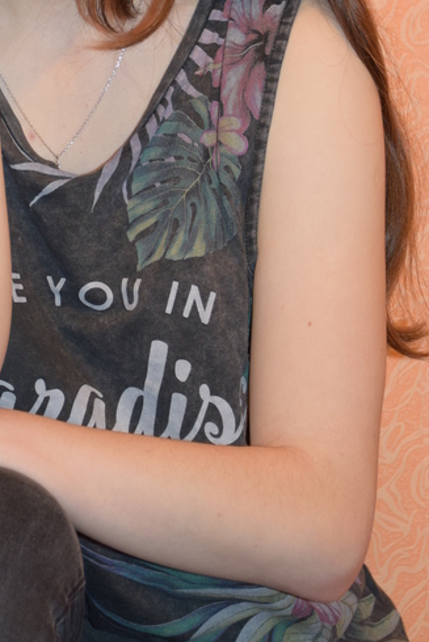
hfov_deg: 10.2
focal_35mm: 134
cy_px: 78
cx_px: 72
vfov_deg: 15.1
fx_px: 2393
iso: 560
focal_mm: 40
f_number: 4.5
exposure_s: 1/30
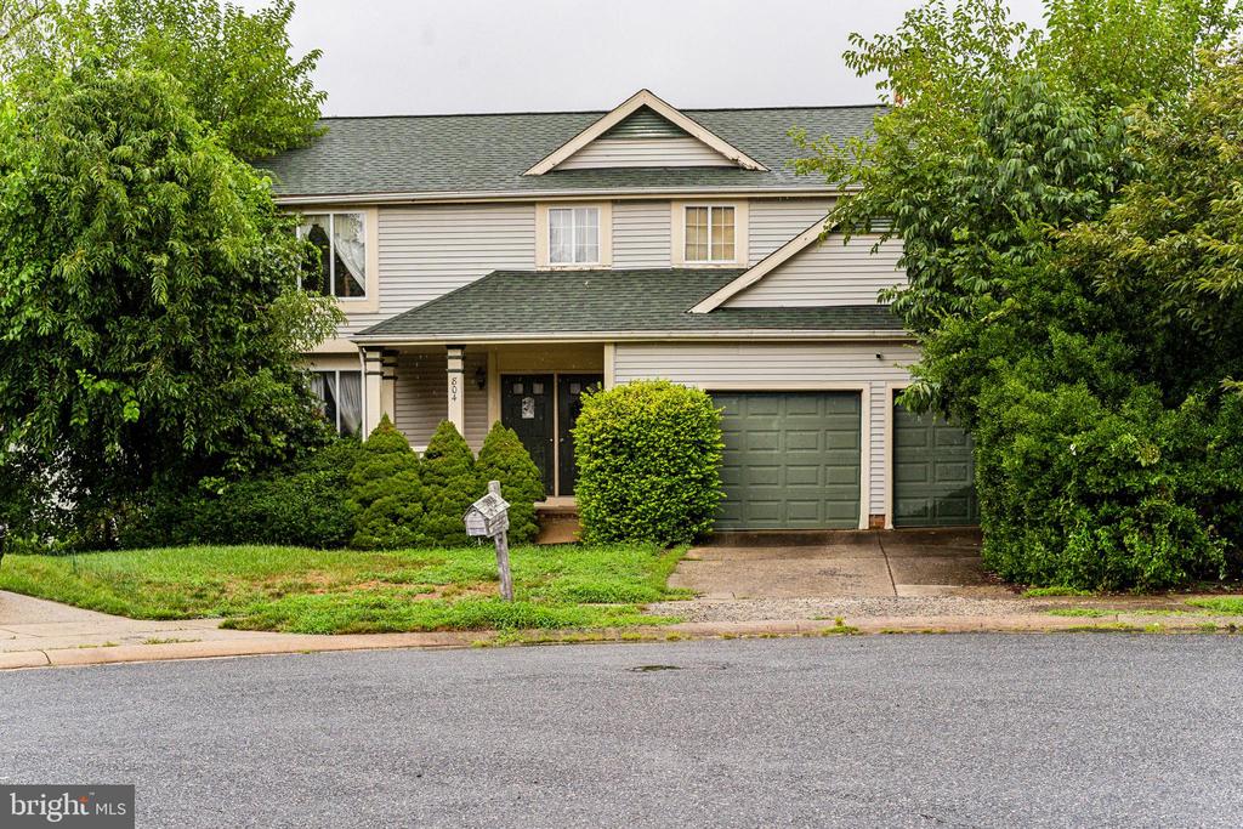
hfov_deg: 39.6
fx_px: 1727
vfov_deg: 27.0
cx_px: 622
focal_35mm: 50
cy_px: 414
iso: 1000
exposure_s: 1/640
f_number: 8
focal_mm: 50
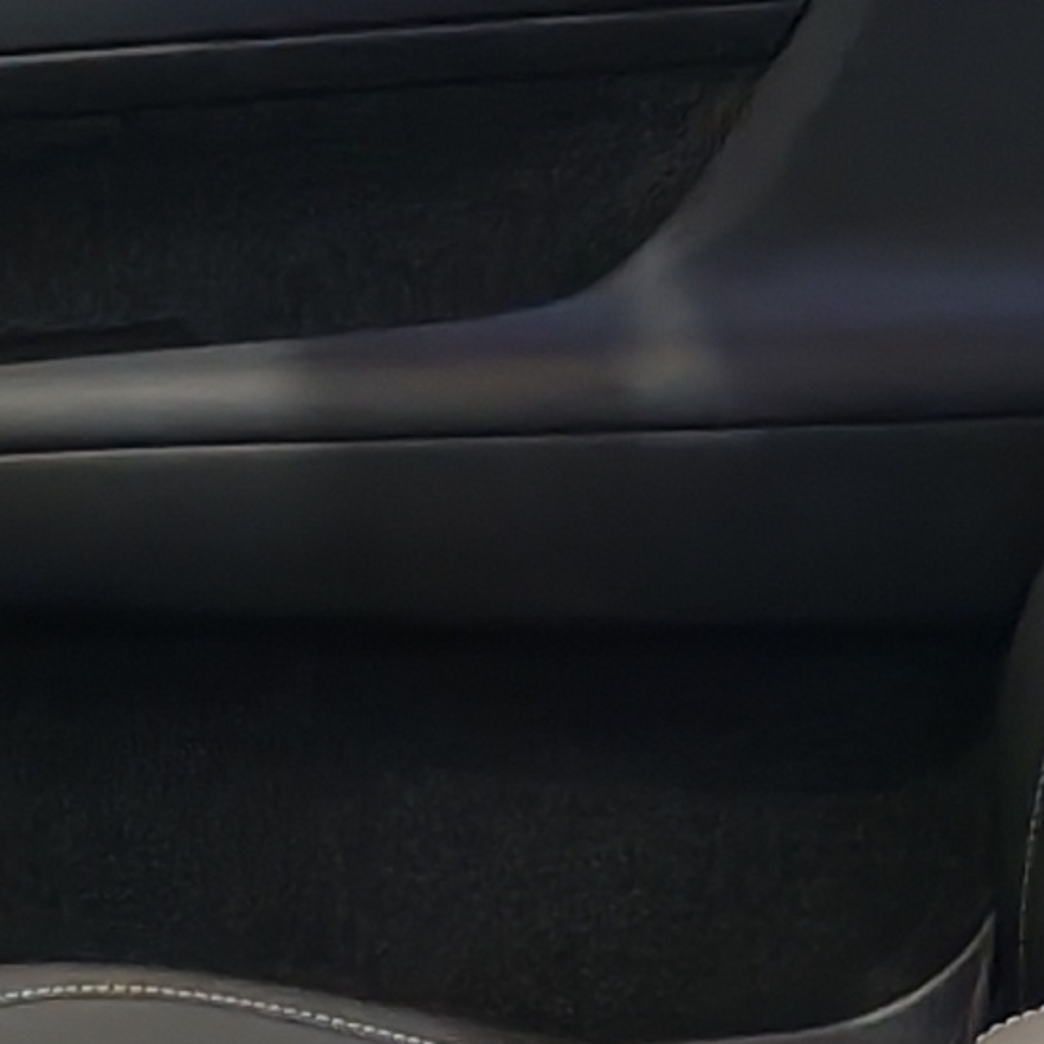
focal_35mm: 224
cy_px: 1222
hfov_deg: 7.8
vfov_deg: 7.7
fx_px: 7643
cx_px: 456
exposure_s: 1/100
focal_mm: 6.12
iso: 1000
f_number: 1.9
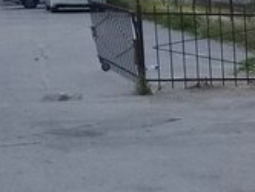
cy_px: 220
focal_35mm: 123
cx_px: 499
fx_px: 907
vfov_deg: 11.9
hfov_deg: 13.8
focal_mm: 3.3
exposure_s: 1/524
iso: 50
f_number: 2.2
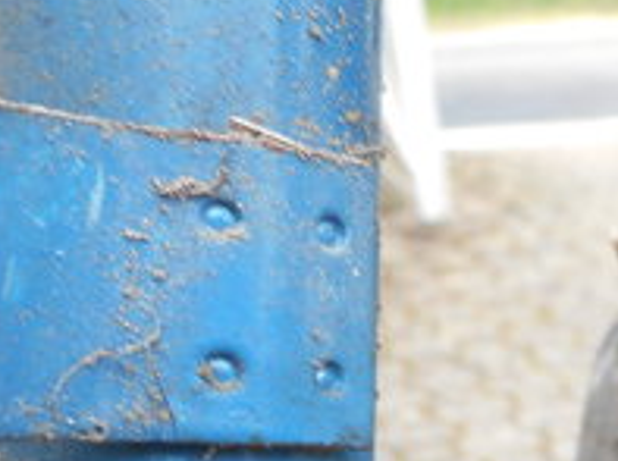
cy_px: 623
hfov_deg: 19.0
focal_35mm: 89
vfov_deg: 15.6
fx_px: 1586
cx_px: 966
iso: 80
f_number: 3.7
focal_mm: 4.5
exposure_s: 1/40
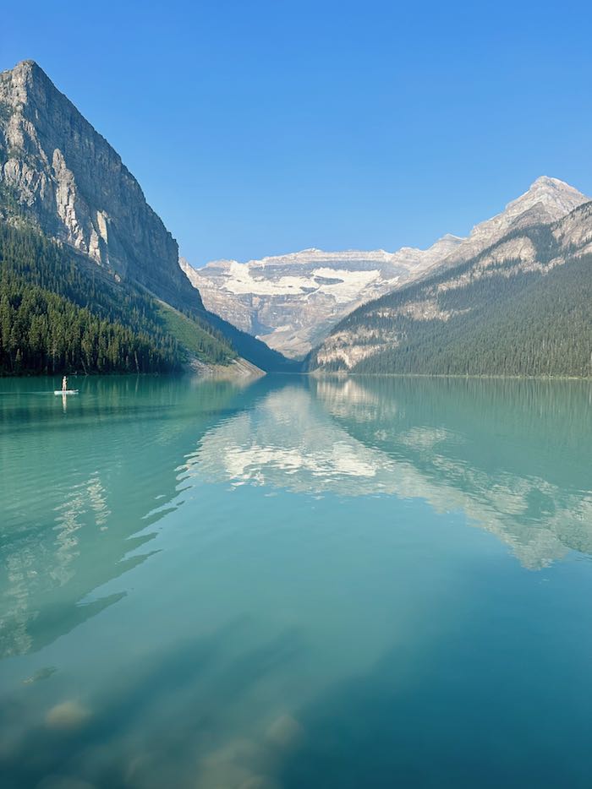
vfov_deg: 71.6
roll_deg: -1.4
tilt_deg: -4.2
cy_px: 394
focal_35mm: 24
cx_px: 296
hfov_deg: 56.8
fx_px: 548
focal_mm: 6.86
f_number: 1.78
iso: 80
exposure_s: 1/2967
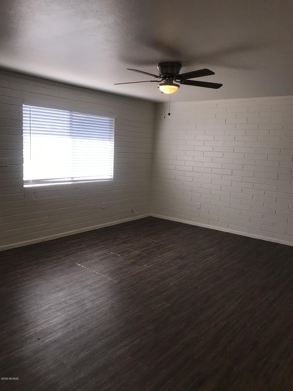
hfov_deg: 49.7
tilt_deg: -7.0
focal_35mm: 28
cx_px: 146
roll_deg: -2.6
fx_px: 316
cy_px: 196
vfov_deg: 63.4
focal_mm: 3.99
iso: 20
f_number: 1.8
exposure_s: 1/166
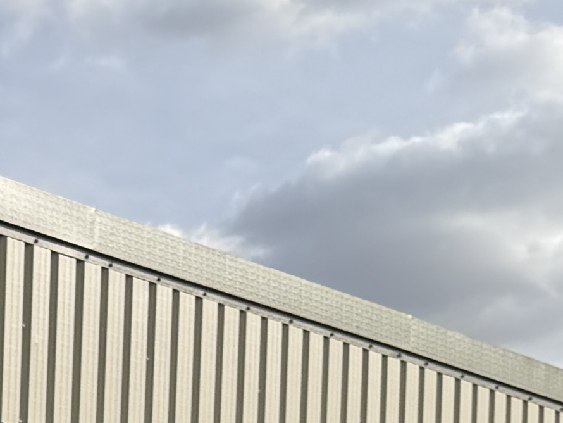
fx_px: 2505
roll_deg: +2.0
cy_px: 1078
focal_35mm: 154
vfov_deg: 8.6
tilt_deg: -2.4
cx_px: -387
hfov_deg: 12.0
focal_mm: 6.76
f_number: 1.78
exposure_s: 1/4975
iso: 80
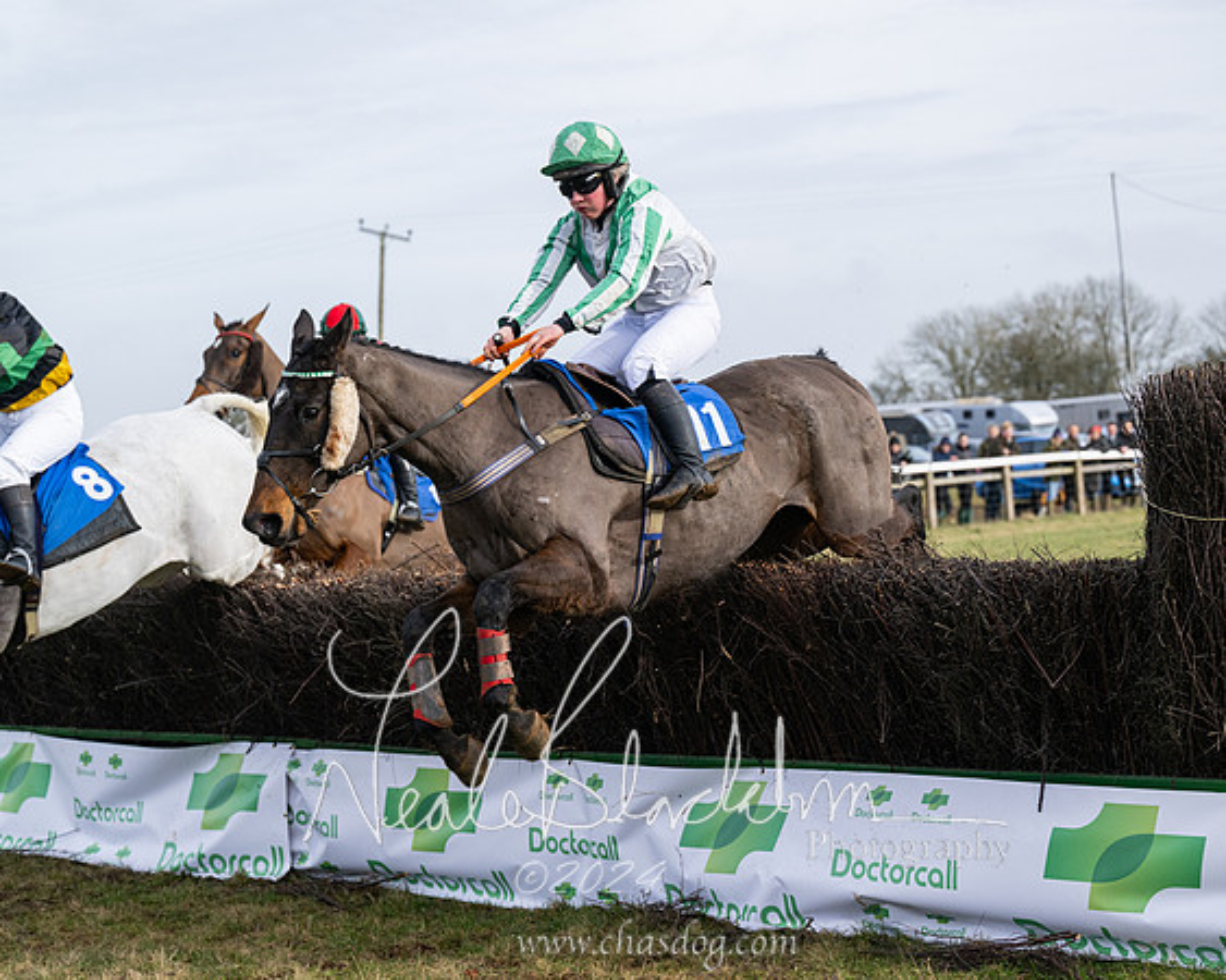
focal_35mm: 79
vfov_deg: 19.4
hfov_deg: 24.2
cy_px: 490
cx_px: 586
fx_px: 2859
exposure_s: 1/2000
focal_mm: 70
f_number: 4
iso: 400
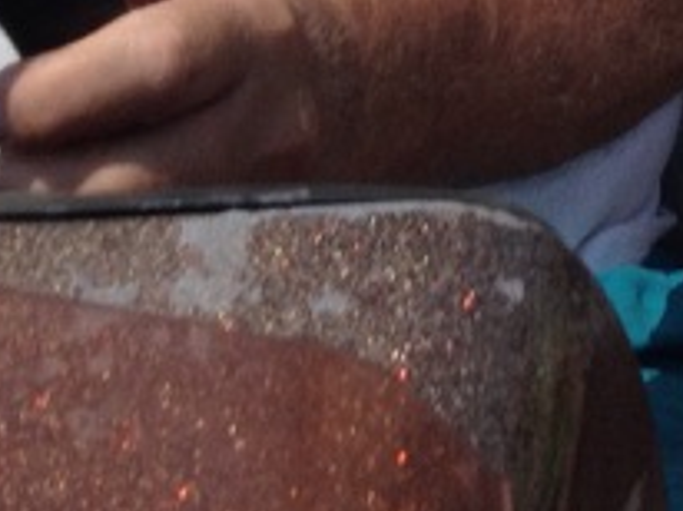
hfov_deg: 10.8
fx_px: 3429
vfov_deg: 8.0
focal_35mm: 174
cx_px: 1170
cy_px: -591
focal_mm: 4.28
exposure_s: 1/2907
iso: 64
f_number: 2.4
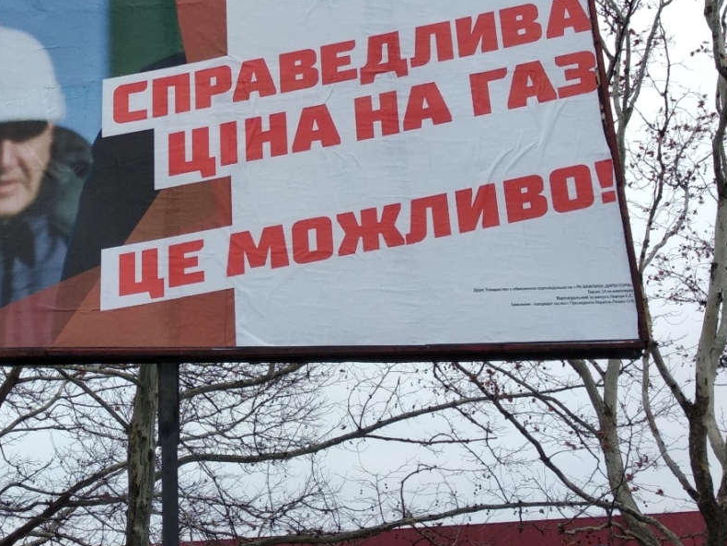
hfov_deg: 39.7
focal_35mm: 45
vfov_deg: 31.4
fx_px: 945
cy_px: 114
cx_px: 108
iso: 200
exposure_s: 1/50
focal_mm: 3.81
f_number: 2.2
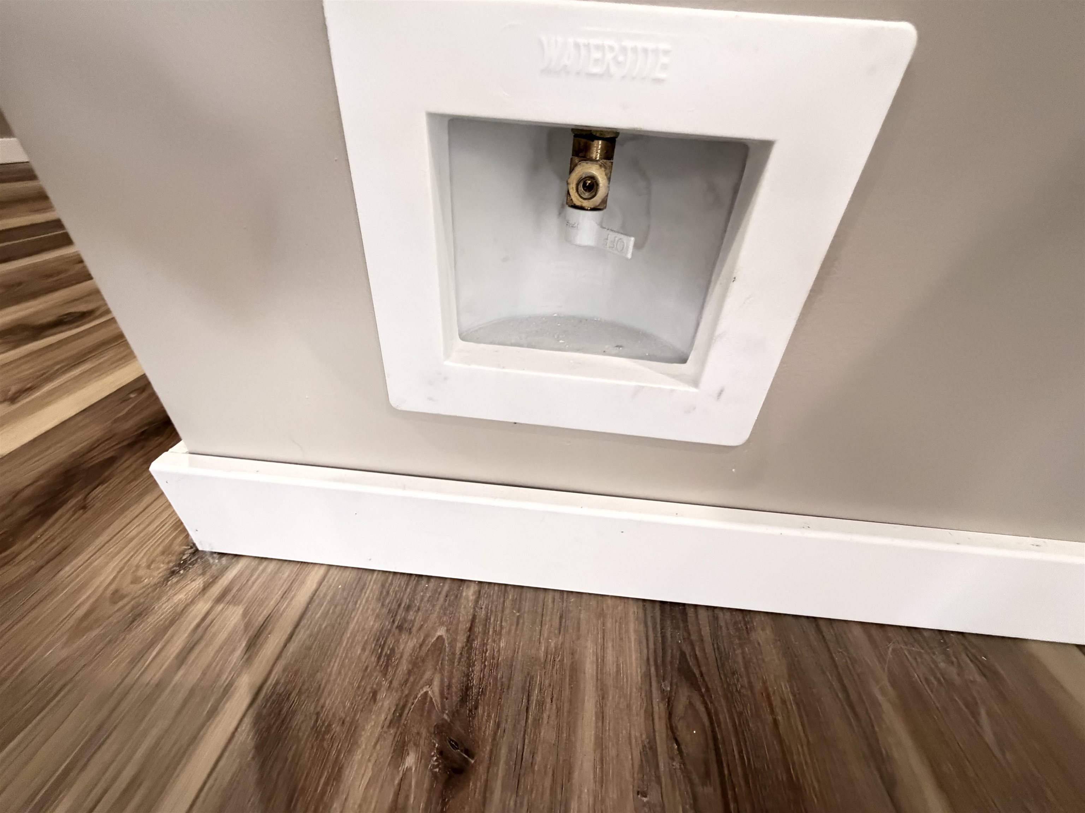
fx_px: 439
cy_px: 406
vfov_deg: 85.7
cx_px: 542
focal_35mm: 14
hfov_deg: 102.1
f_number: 2.2
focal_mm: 2.22
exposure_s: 1/60
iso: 800
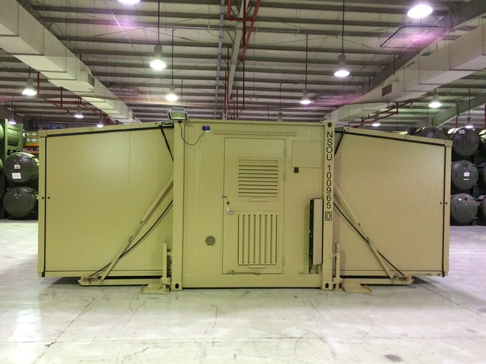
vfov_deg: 48.2
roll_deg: -0.5
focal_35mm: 29
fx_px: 407
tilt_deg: -0.7
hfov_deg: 61.7
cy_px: 182
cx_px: 243
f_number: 2.2
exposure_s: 1/30
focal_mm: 4.15
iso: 250
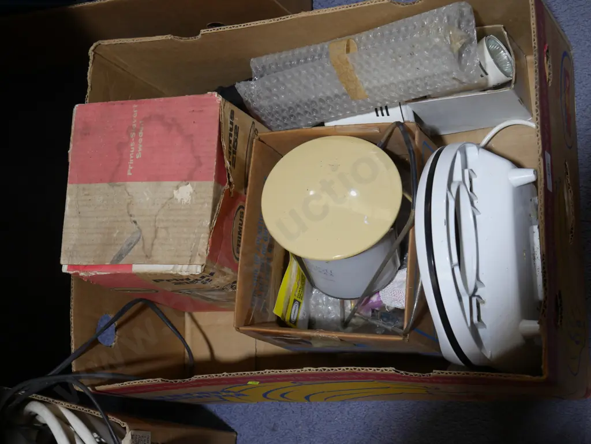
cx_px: 296
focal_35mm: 68
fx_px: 1162
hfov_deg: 28.5
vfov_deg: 21.6
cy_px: 222
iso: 500
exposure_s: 1/80
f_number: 5.4
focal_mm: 34
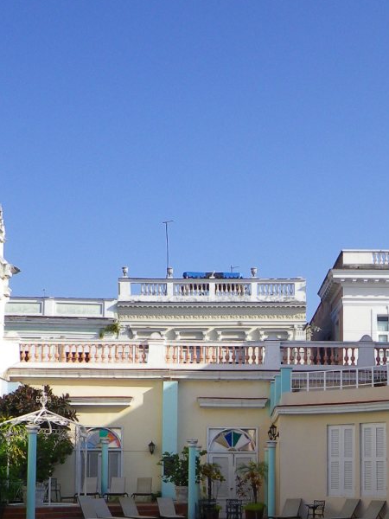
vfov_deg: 33.2
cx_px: 250
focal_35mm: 56
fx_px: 839
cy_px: 430
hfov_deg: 26.0
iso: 80
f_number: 8.3
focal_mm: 5
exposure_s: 1/125
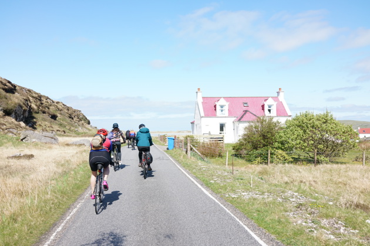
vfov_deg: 37.9
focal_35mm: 35
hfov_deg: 54.4
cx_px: 185
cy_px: 123
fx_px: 360
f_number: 13
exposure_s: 1/320
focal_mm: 35
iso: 500
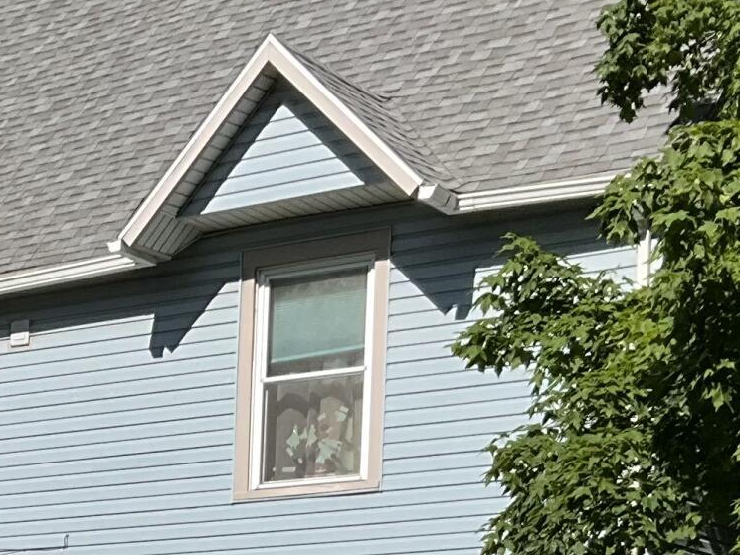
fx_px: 2501
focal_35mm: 117
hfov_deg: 16.4
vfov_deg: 11.8
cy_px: 950
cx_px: -63
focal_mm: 3
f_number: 1.8
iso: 25
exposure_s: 1/2667
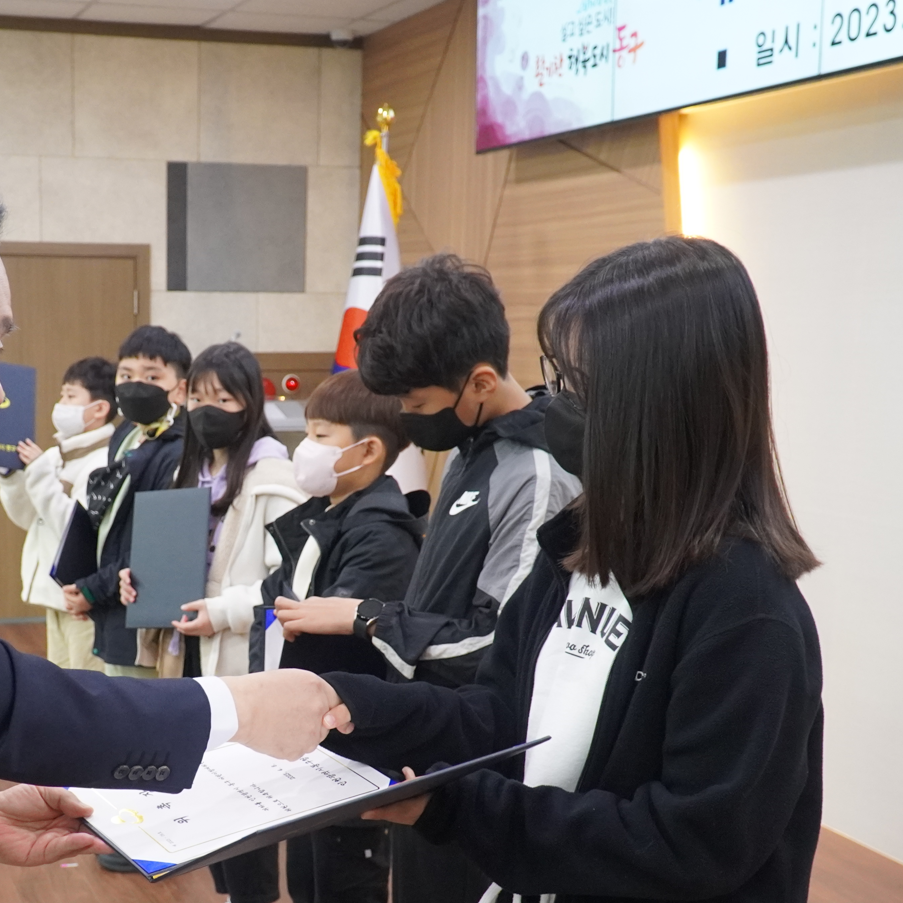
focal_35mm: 51
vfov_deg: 33.1
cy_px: 612
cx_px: 235
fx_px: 1505
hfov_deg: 32.8
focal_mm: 18
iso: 2000
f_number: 4
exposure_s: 1/160
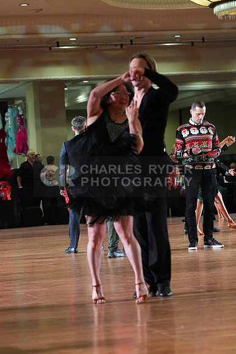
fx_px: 1327
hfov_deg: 10.2
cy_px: 177
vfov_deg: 15.2
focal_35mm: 135
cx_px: 118
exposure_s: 1/400
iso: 8000
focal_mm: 135
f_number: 5
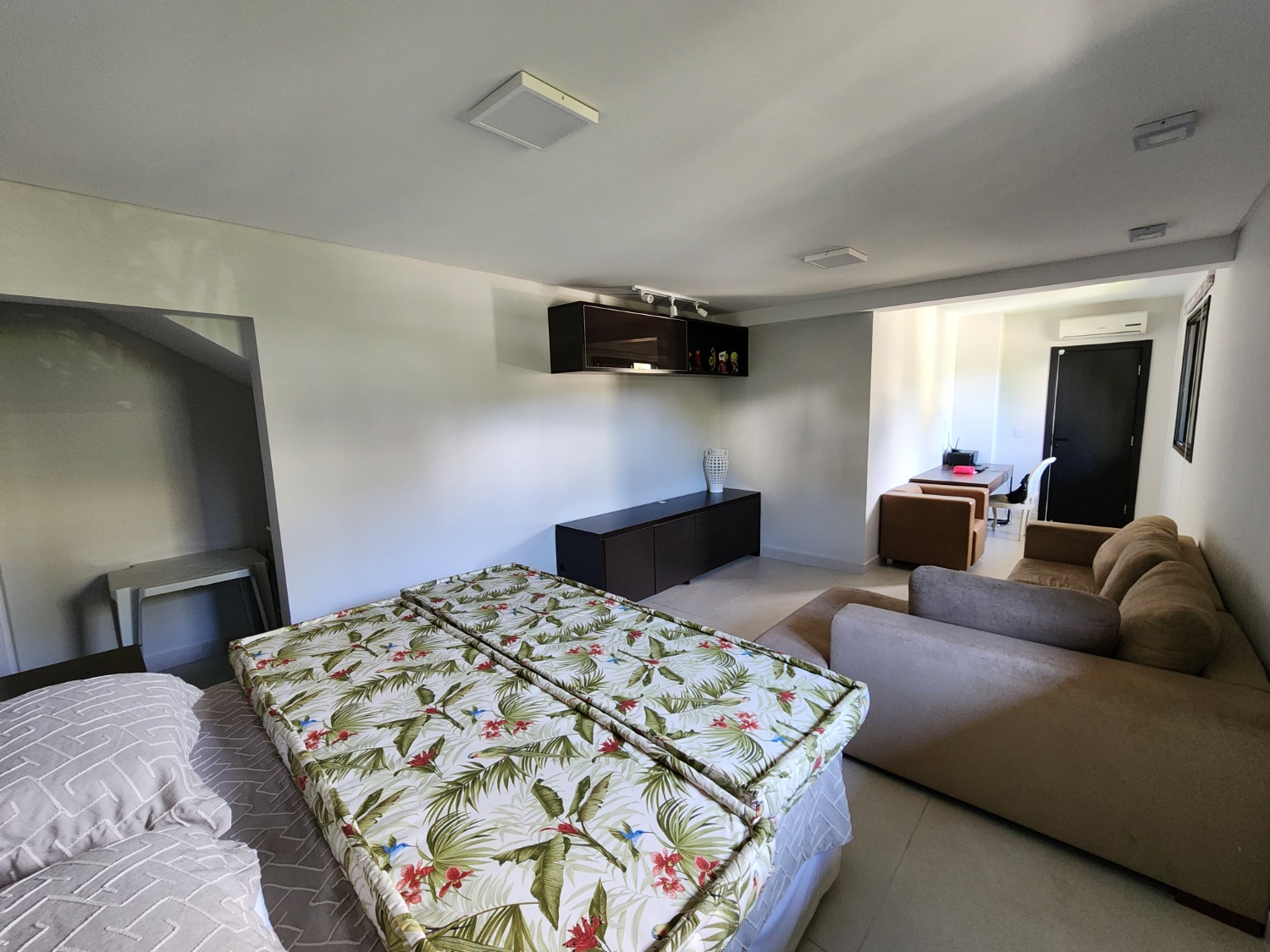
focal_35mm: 13
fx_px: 477
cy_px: 476
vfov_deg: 89.9
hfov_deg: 106.2
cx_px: 635
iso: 400
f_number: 2.2
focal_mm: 2.2
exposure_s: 1/60
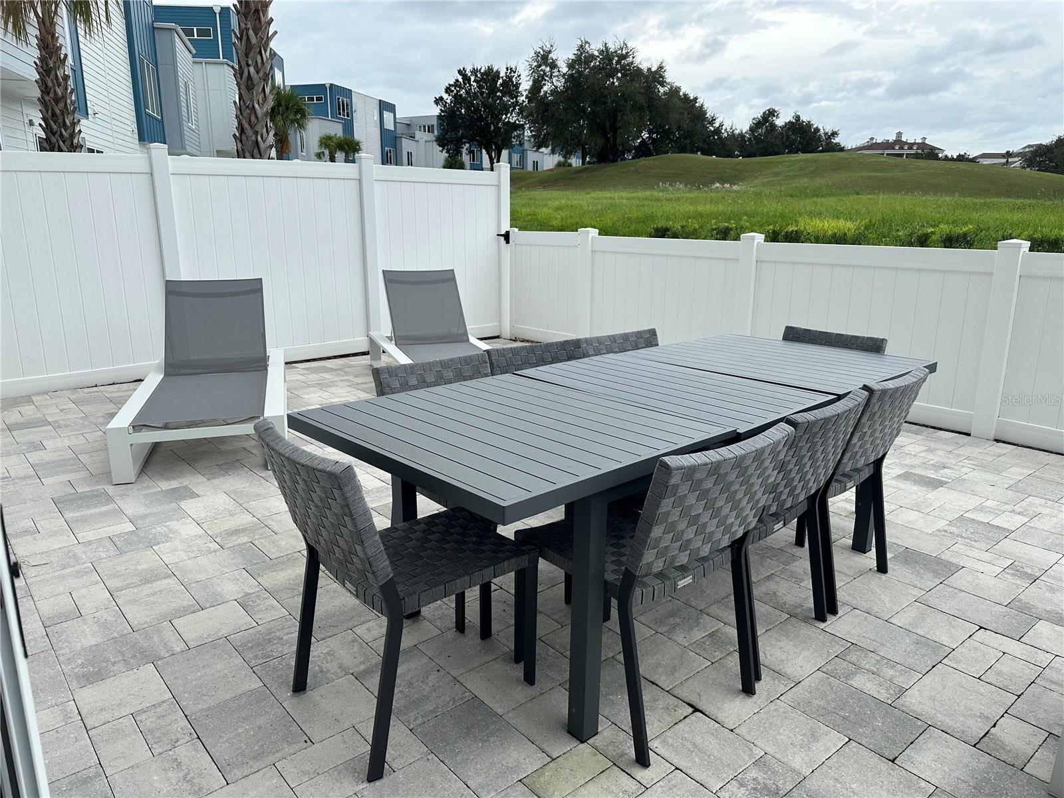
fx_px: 738
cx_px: 532
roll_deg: +0.0
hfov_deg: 71.6
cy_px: 399
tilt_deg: -14.0
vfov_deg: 56.8
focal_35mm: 24
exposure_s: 1/1779
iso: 80
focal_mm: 6.86
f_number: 1.78
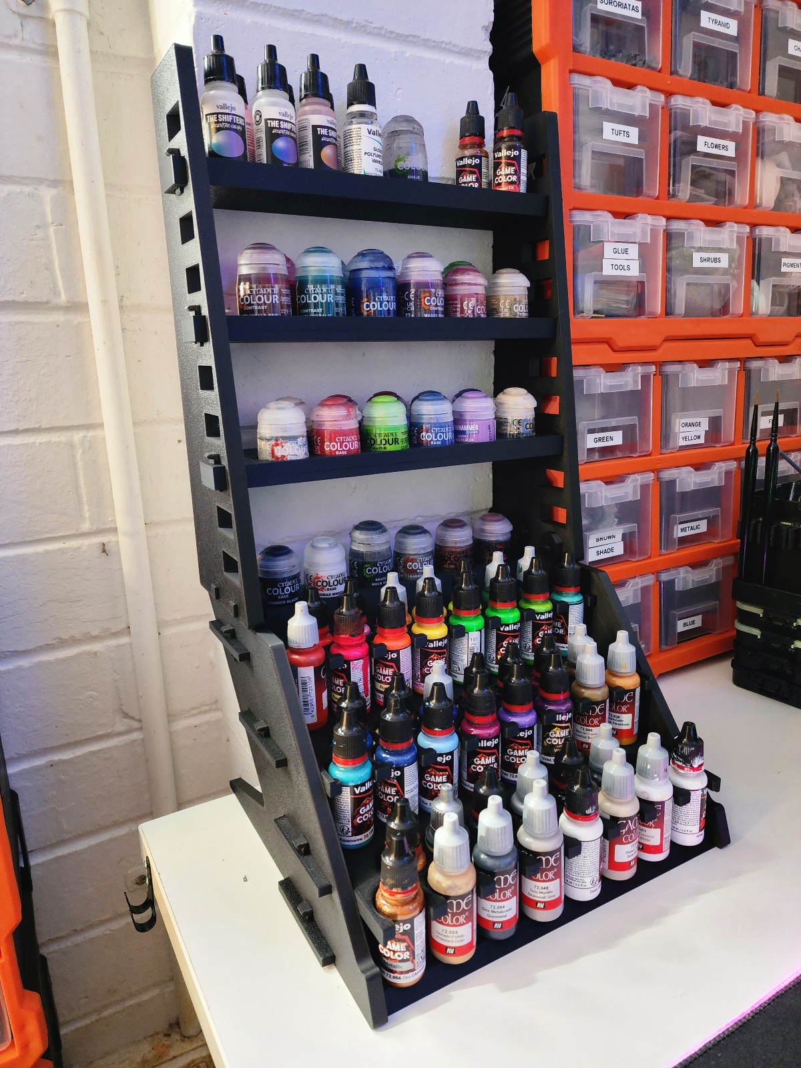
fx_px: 710
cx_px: 400
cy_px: 534
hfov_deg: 58.9
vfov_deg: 73.9
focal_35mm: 23
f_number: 1.8
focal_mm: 6.4
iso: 500
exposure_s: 1/33
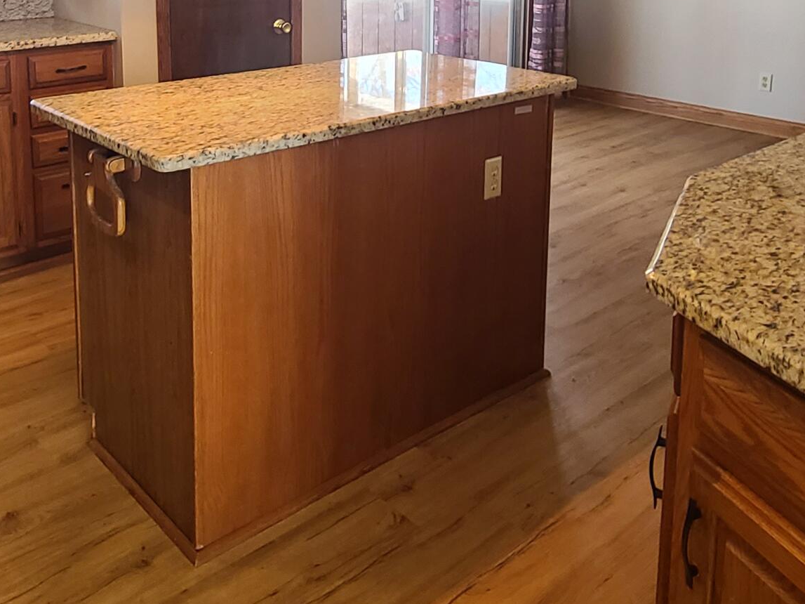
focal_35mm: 34
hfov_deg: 53.6
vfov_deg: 38.3
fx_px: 791
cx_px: 319
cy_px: 37
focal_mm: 2.2
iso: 320
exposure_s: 1/60
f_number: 2.2
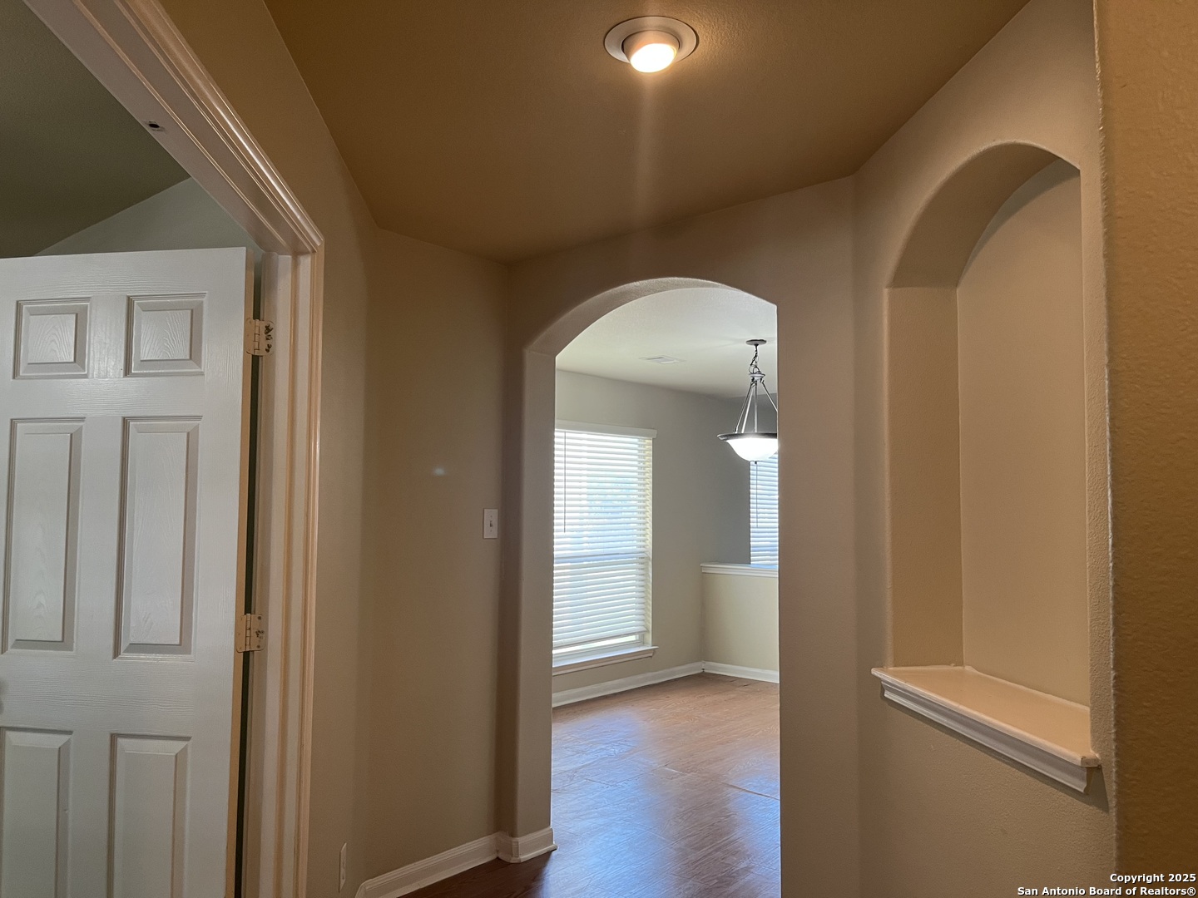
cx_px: 599
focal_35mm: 26
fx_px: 900
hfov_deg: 67.3
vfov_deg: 53.1
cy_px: 449
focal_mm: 5.1
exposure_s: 1/60
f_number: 1.6
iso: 100
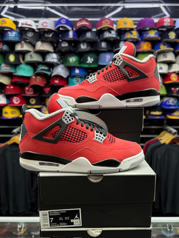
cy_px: 119
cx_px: 90
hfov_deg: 56.8
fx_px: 165
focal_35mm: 24
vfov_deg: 71.6
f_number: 1.78
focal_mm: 6.76
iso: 160
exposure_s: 1/100
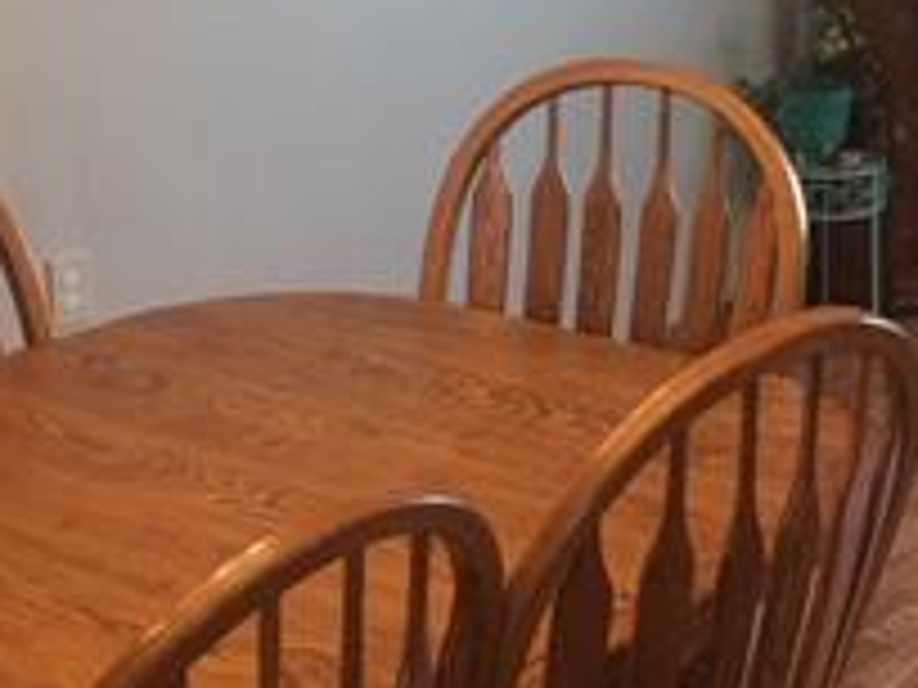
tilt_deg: -10.1
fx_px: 2413
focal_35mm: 91
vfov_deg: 15.9
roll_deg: -0.4
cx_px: 567
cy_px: 13
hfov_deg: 21.5
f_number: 2.2
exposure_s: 1/15
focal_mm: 4.15
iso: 32
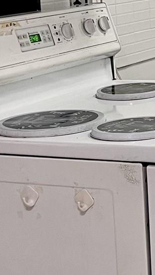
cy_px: 10
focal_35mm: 117
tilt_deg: -3.3
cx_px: 277
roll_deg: +3.4
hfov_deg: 9.8
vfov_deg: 17.9
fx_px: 855
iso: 80
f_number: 1.5
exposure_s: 1/60
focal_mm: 5.7
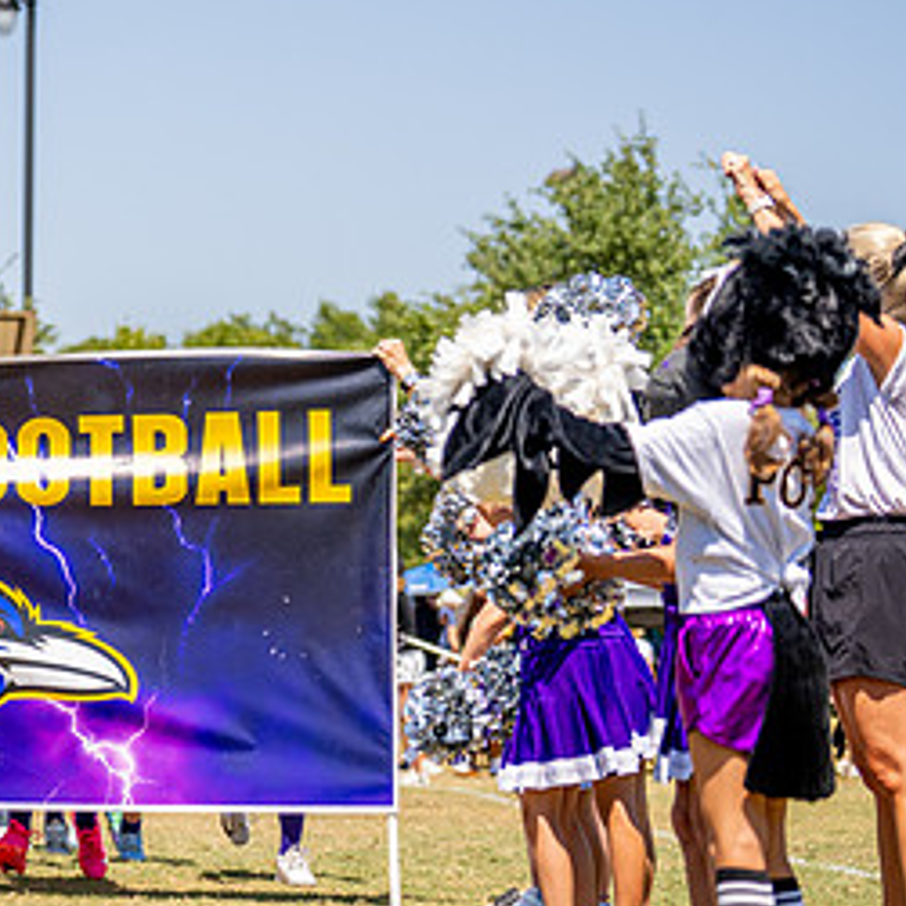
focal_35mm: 141
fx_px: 4175
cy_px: 601
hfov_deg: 12.2
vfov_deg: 12.4
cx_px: -18
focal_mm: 70
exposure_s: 1/2500
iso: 125
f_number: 2.8
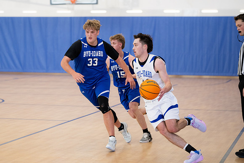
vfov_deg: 12.5
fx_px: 743
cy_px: 76
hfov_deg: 18.6
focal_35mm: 110
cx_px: 113
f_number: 2.8
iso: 2000
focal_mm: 100
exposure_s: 1/500
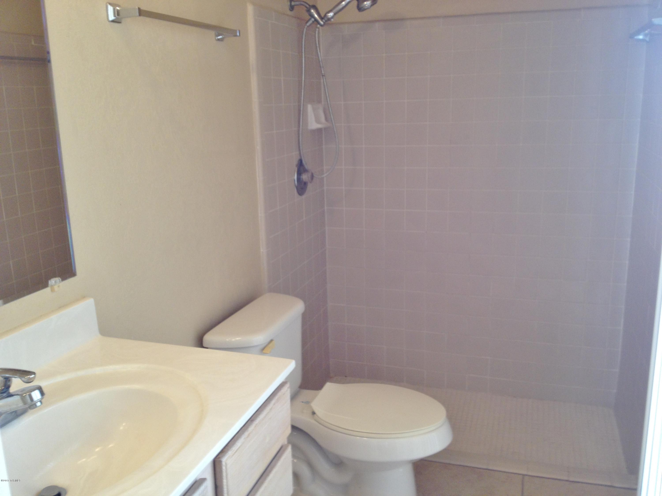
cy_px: 248
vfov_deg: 40.7
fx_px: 669
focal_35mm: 35
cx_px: 331
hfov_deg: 52.6
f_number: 2.4
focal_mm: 4.28
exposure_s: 1/20
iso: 64
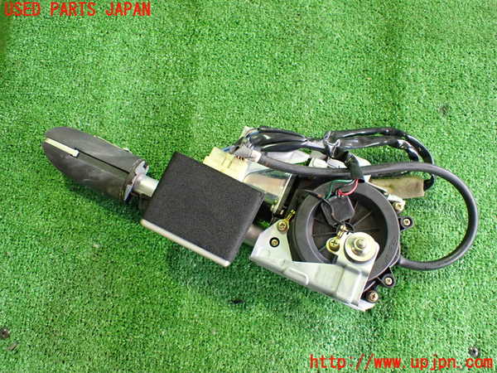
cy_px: 186
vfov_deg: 46.8
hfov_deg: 60.0
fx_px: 431
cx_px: 248
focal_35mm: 30
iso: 800
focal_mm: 5.4
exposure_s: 1/60
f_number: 2.3
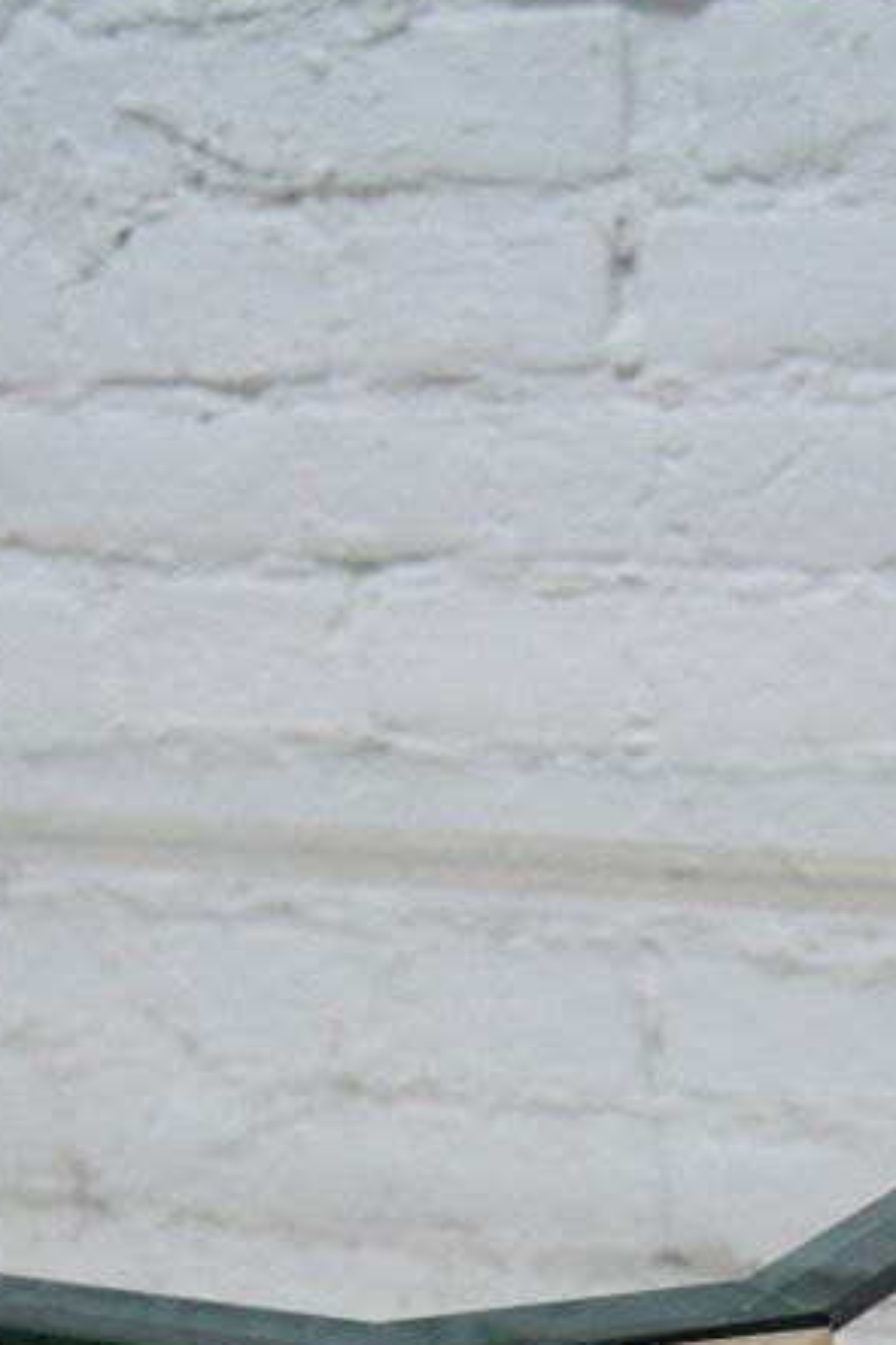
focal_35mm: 85
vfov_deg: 21.8
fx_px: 3176
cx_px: 592
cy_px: 1691
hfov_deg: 16.0
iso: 400
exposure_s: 1/125
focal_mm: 20
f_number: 4
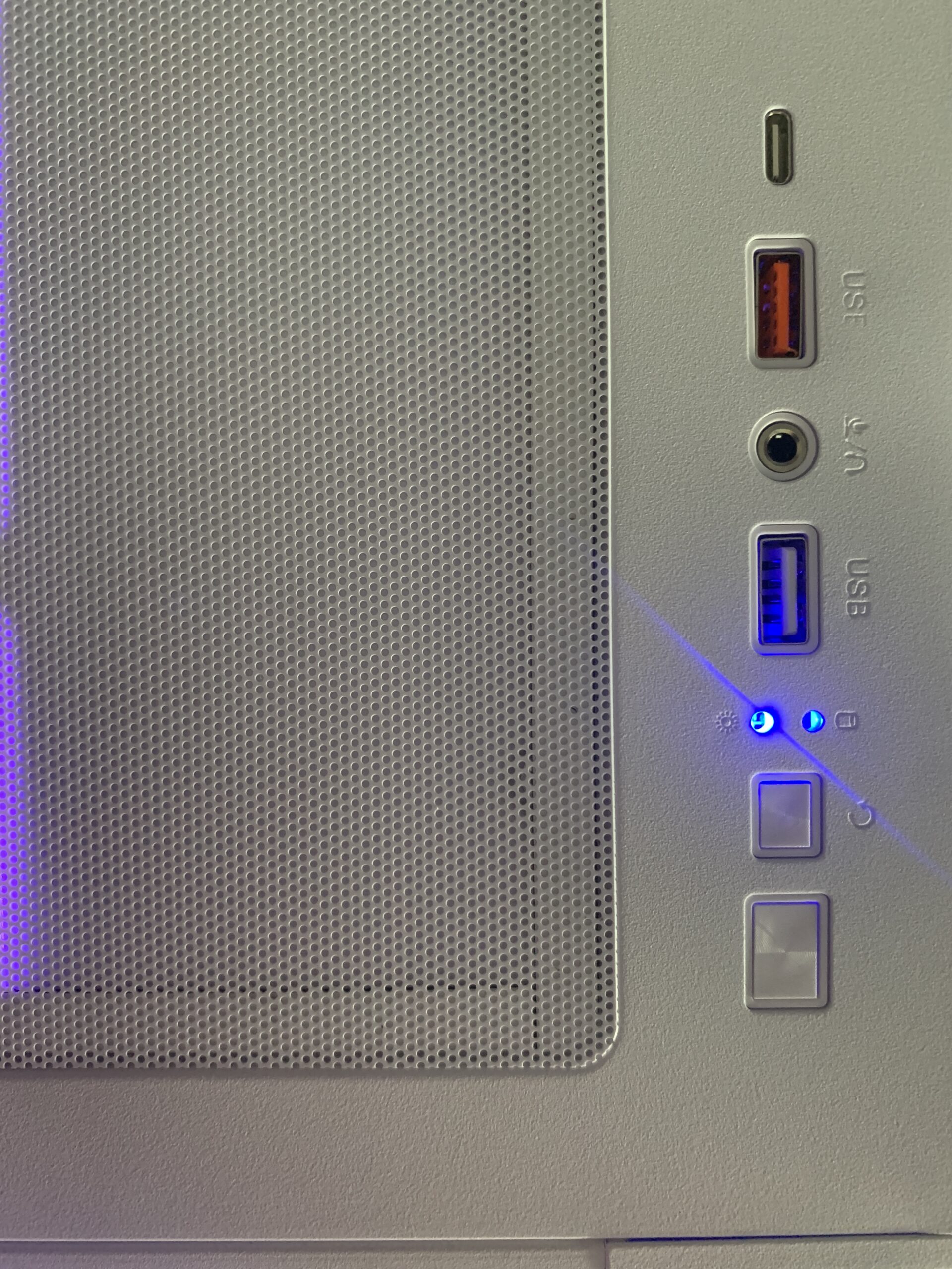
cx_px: 476
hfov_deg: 53.1
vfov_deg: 67.3
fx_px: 953
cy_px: 634
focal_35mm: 26
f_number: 1.8
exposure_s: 1/48
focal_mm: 4.25
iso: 320
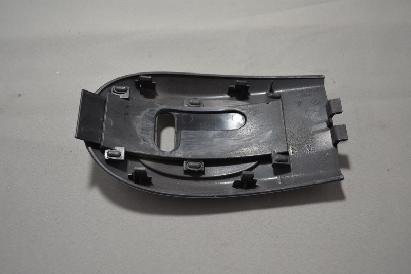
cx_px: 206
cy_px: 137
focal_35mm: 39
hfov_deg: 49.6
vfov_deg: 34.2
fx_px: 445
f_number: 4.2
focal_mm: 26
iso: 400
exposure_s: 1/25
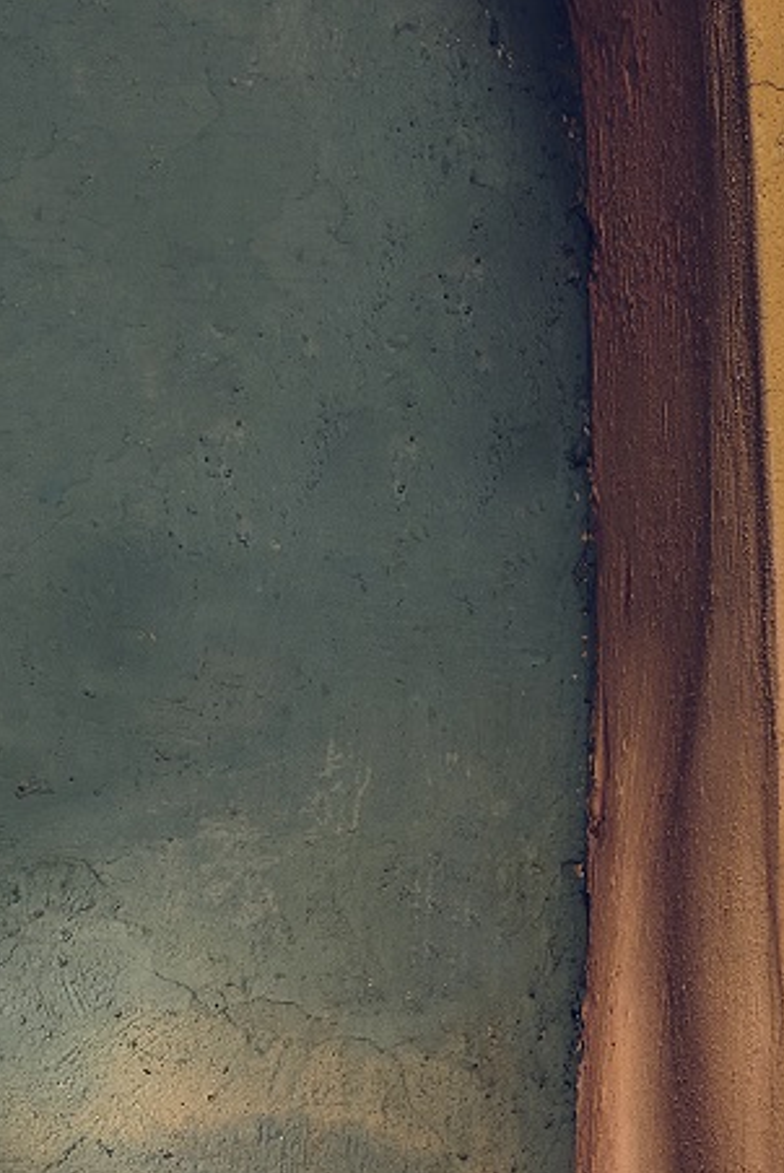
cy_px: 1051
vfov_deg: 9.3
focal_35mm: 221
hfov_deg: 6.1
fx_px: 7208
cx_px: -606
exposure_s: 1/5
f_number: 5
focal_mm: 50
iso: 200
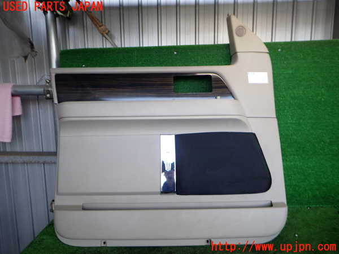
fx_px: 245
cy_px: 127
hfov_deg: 69.4
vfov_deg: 54.9
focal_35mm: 25
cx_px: 170
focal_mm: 4.5
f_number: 2
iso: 160
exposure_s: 1/125
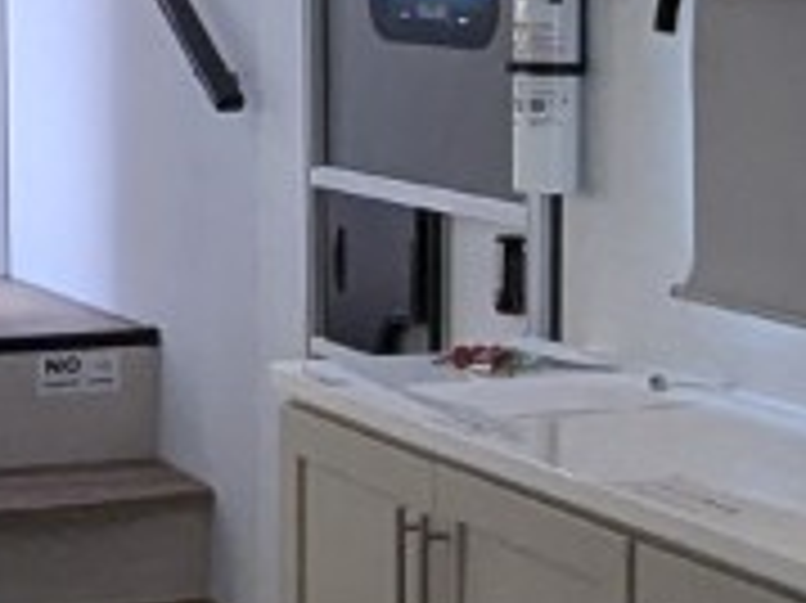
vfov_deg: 11.8
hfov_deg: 15.3
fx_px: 2909
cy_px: 76
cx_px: -142
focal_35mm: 125
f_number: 2.2
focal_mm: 2.35
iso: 234
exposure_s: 1/92.7
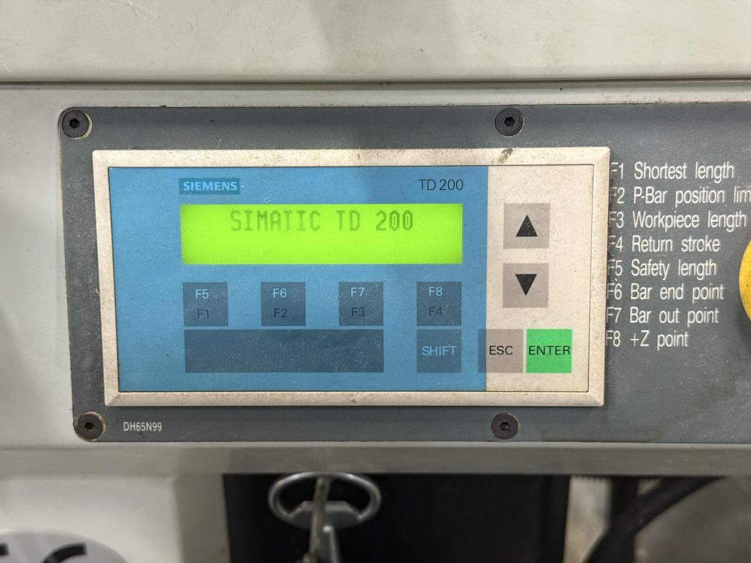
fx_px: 1041
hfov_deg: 39.7
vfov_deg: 30.3
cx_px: 376
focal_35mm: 48
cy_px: 282
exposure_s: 1/40
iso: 250
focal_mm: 6.76
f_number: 1.78
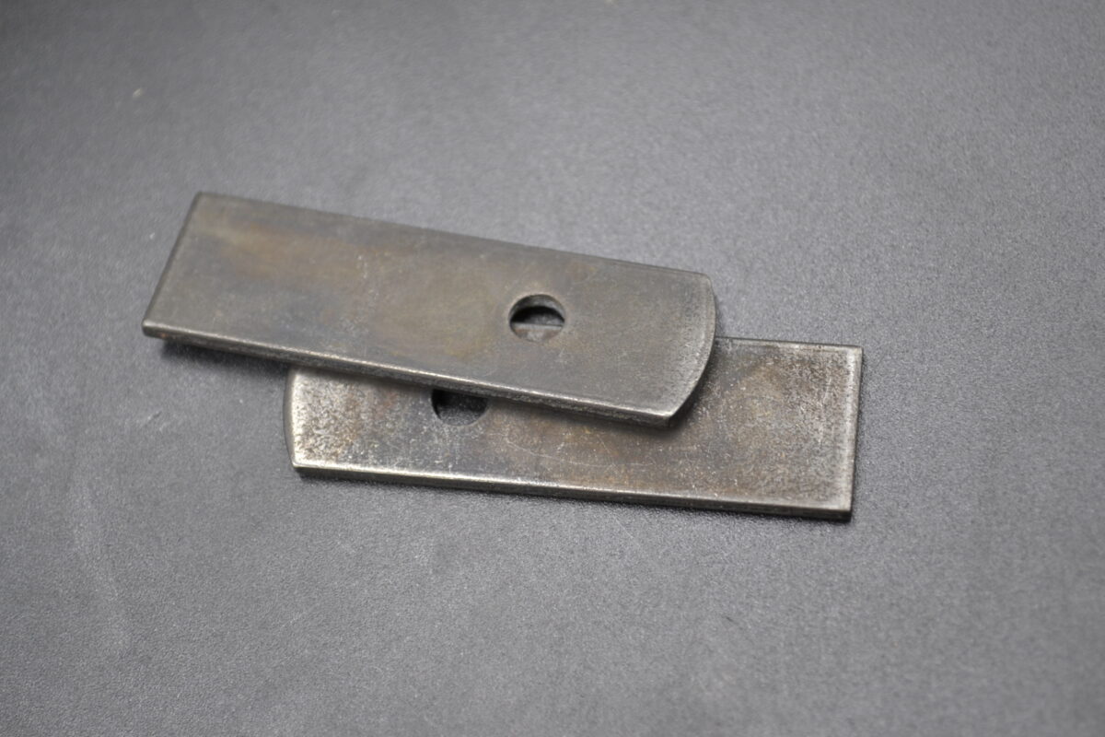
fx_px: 2118
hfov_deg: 29.2
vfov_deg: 19.7
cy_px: 368
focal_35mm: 69
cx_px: 552
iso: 400
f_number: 5.3
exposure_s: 1/30
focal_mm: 46
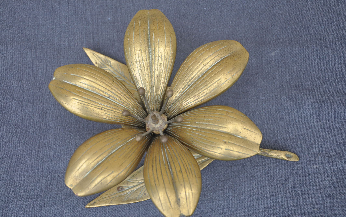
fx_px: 726
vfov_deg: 16.9
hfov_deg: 26.8
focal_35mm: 77
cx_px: 172
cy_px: 111
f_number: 5
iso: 400
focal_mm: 50
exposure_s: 1/100
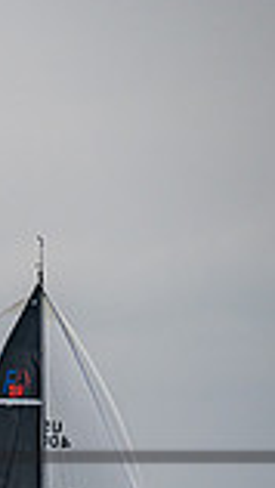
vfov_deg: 2.5
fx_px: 11344
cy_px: 459
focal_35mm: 876
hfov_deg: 1.4
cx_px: -491
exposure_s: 1/1600
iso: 250
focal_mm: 200
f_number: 6.3
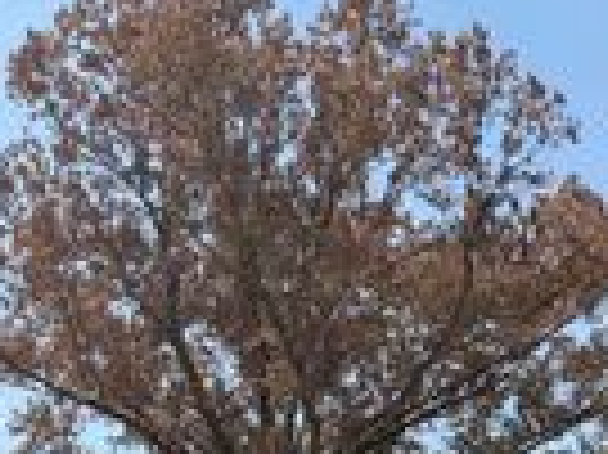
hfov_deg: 22.0
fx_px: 1562
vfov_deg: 15.4
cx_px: 365
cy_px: 659
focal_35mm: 89
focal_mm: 6.76
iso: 80
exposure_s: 1/4673
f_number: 1.78
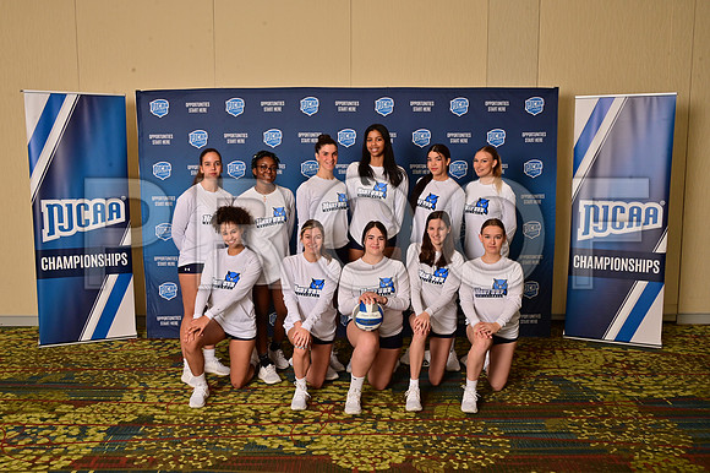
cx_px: 355
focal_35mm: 33
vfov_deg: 39.9
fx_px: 650
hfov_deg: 57.3
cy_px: 236
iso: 400
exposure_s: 1/125
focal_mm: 33
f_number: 13
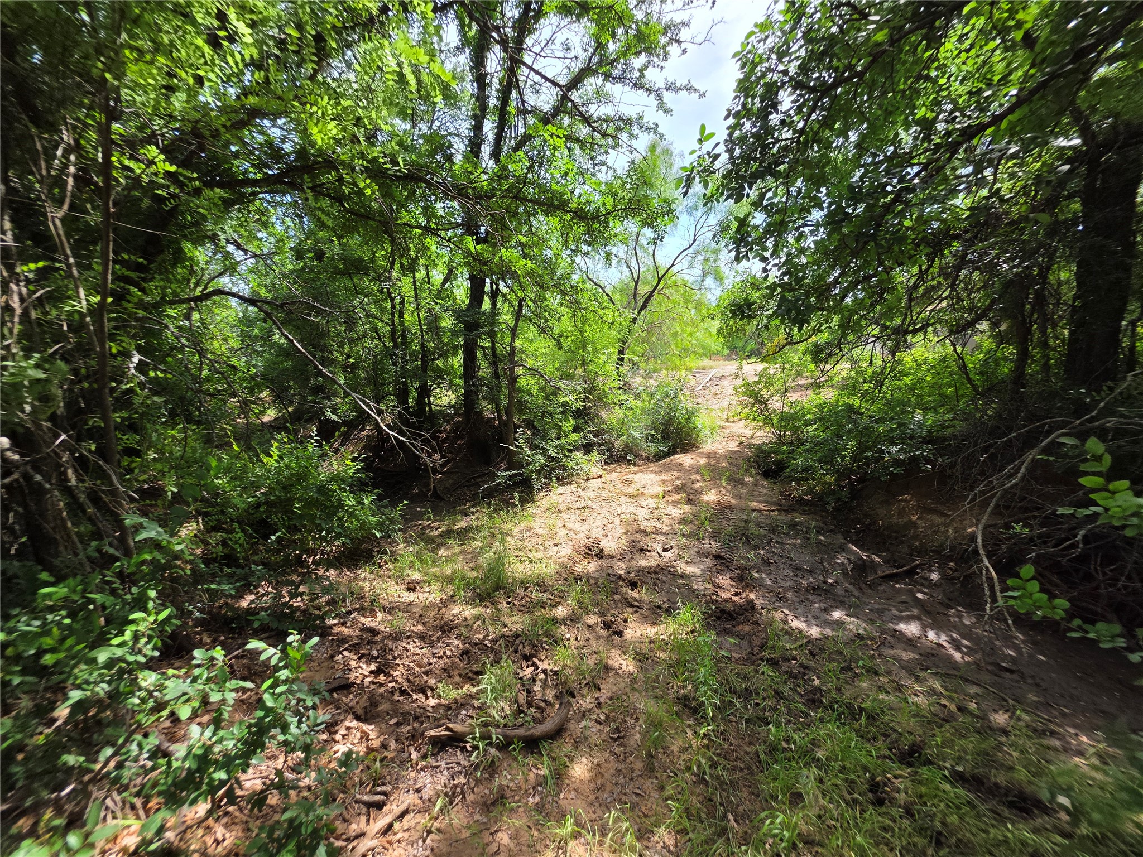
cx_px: 572
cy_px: 428
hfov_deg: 106.2
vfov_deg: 89.9
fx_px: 429
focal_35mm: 13
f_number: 1.9
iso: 40
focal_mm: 2.2
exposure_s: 1/416
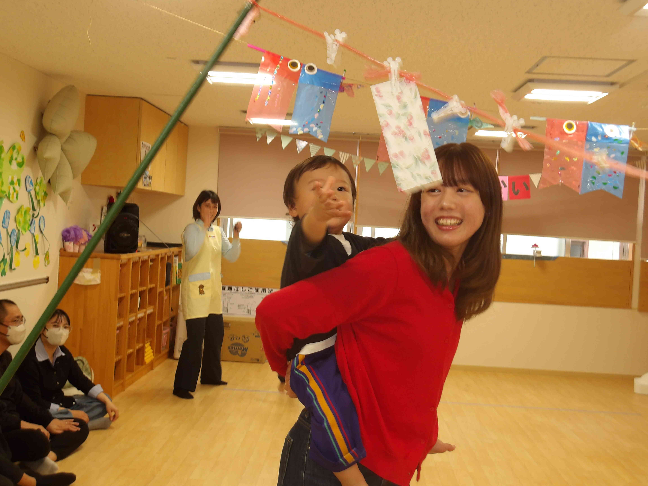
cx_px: 324
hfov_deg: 44.8
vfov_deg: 34.3
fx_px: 786
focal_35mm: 42
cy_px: 243
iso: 100
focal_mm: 7.6
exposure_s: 1/40
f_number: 3.7
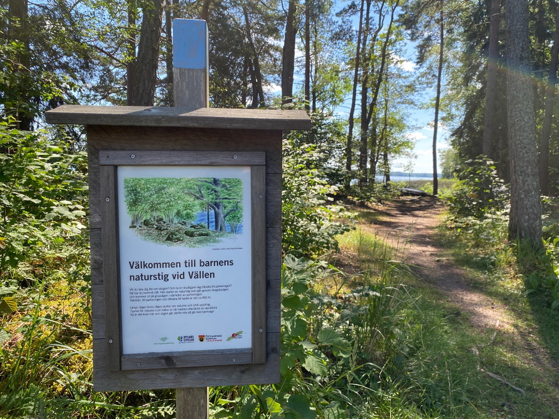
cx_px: 280
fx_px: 420
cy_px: 210
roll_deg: -1.4
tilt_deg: -5.9
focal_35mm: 26
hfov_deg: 67.3
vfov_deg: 53.1
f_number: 1.8
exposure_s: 1/633
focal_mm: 4.25
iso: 32
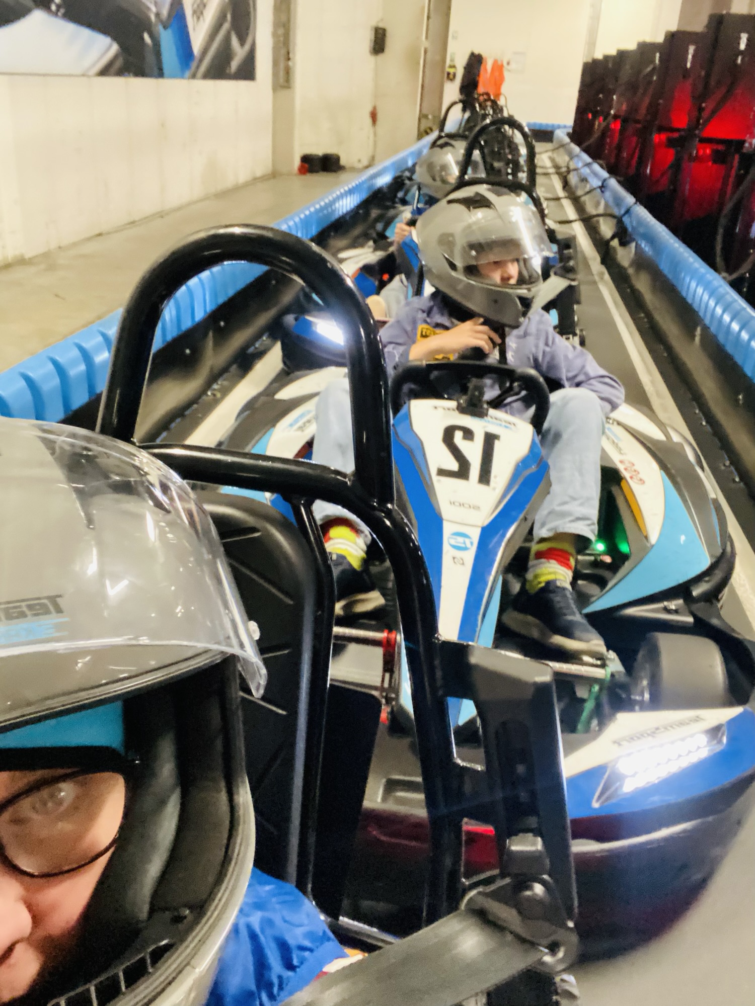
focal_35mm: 30
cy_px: 503
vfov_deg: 60.0
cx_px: 378
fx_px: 872
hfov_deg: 46.8
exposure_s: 1/17
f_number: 2.2
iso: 1250
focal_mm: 2.71
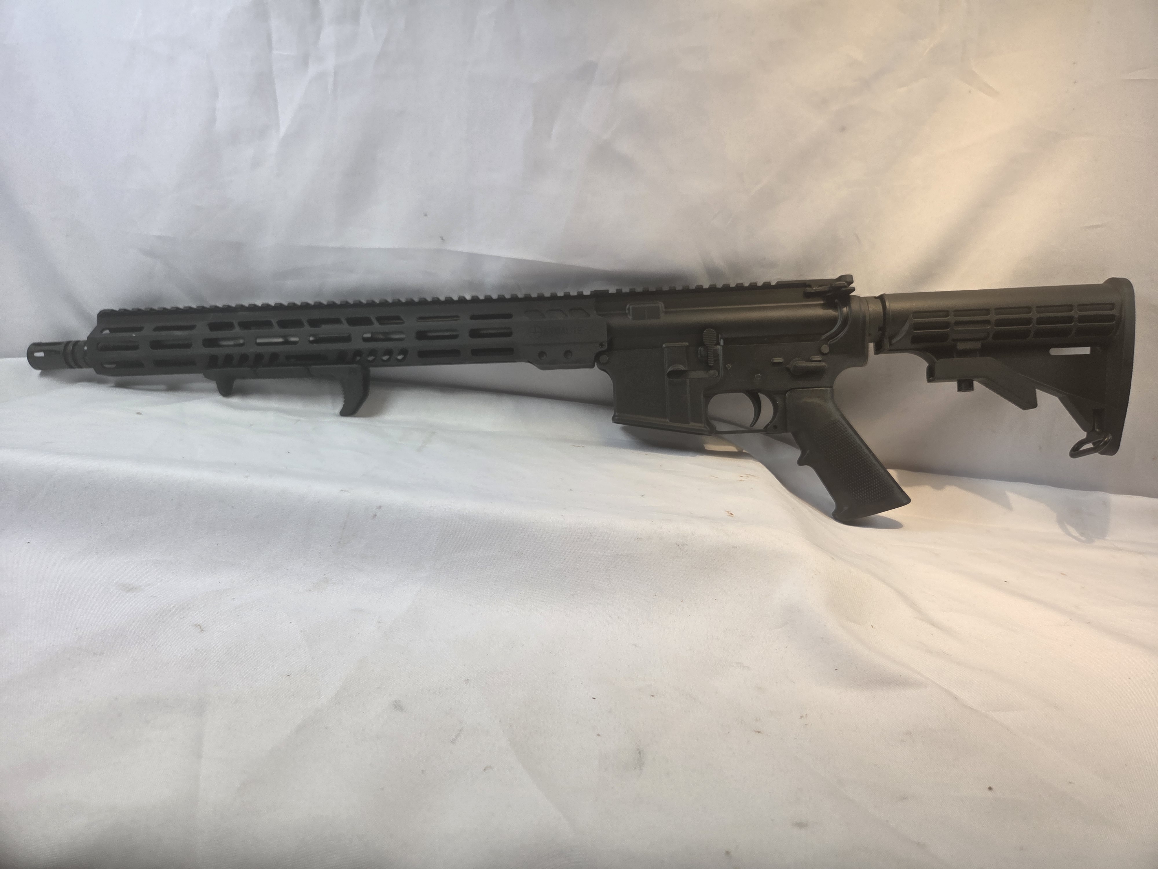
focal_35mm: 23
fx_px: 769
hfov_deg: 73.9
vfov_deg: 58.9
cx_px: 579
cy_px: 434
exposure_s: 1/590
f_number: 1.8
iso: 80
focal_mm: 5.4
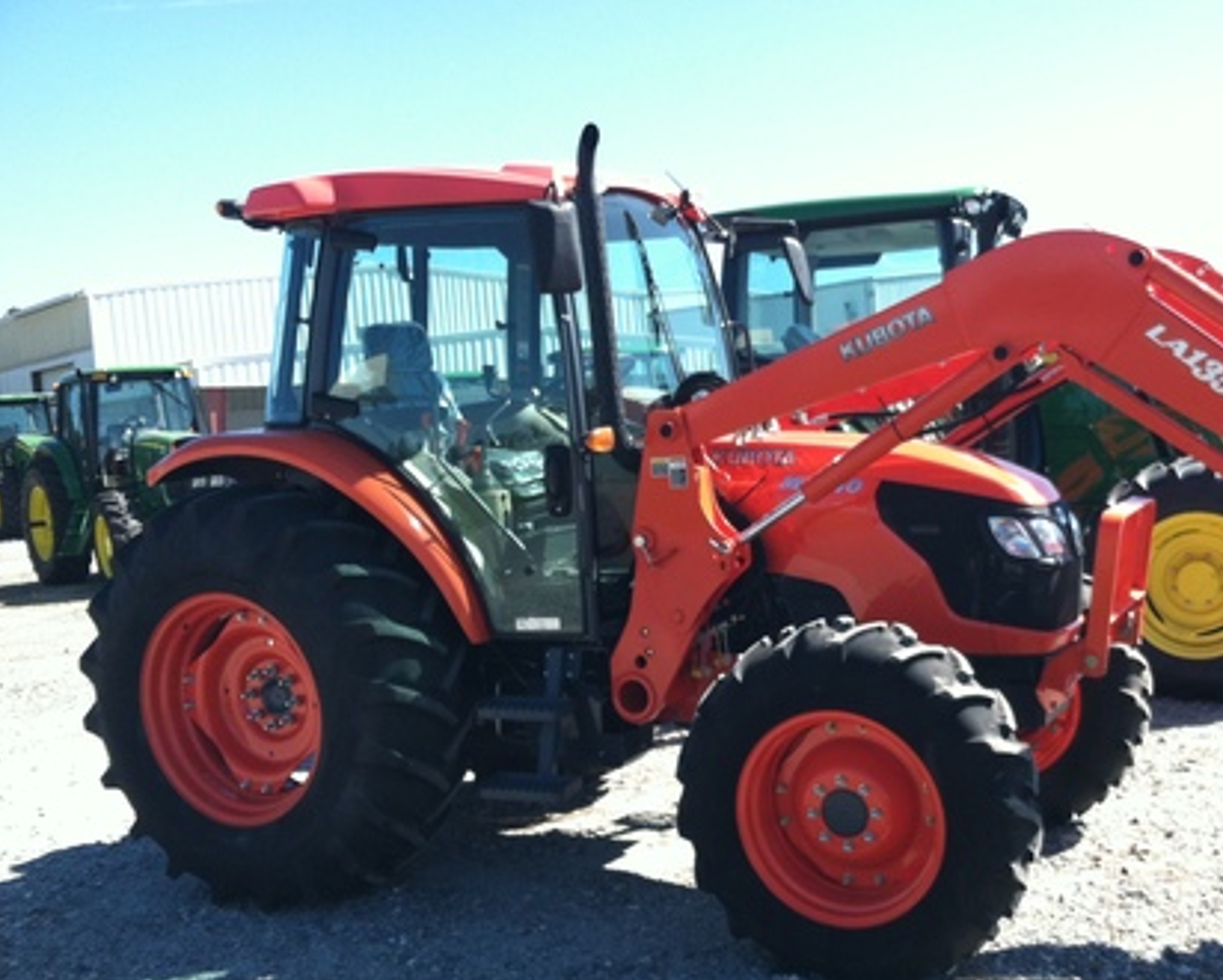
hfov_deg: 40.7
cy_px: 588
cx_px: 796
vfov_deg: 33.4
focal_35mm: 45
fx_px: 1630
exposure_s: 1/500
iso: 80
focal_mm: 3.85
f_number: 2.8
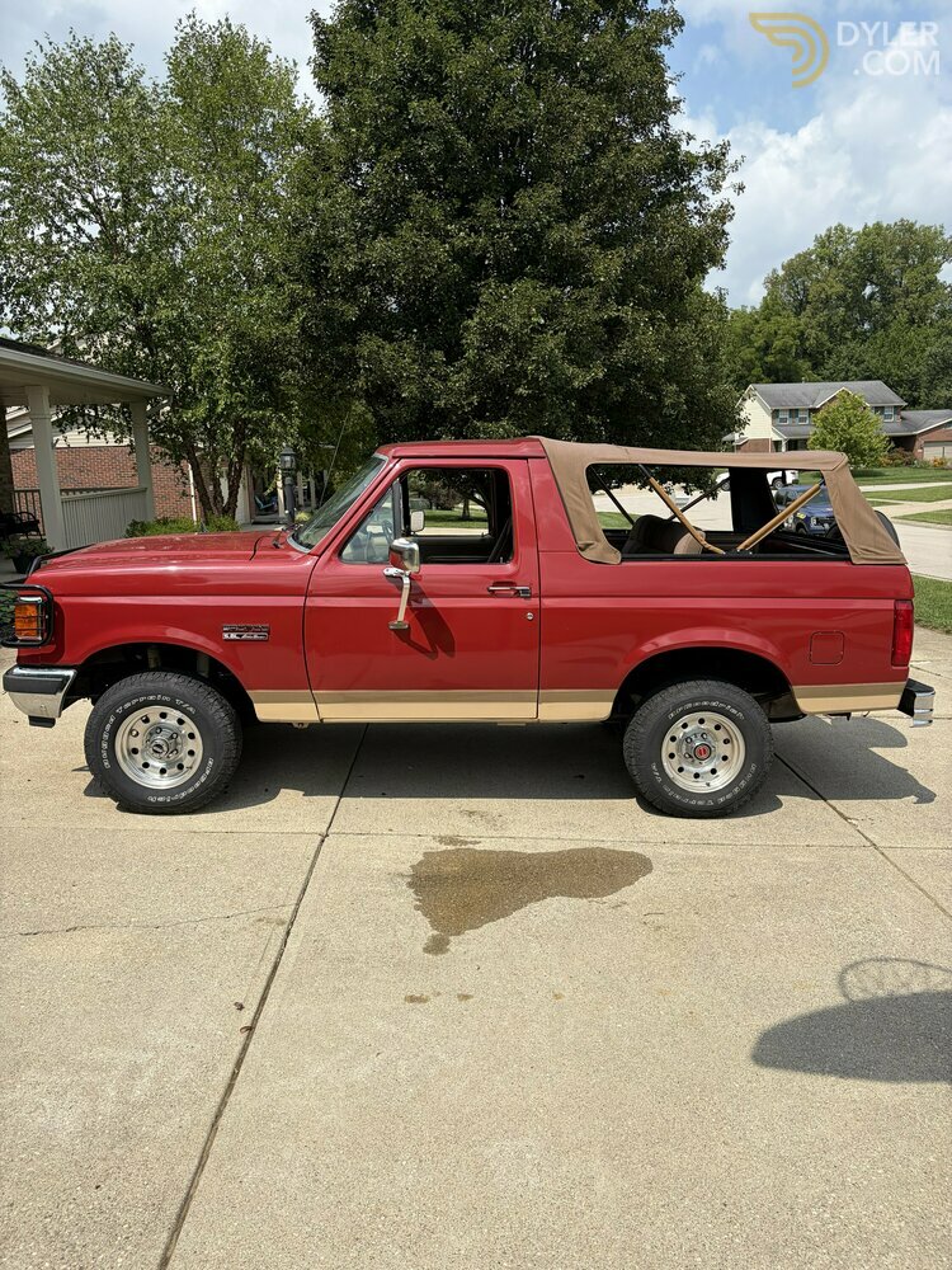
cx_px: 476
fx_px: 953
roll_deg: +1.8
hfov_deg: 53.1
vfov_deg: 67.3
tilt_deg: -9.0
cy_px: 635
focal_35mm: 26
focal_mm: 5.96
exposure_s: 1/3448
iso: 50
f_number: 1.6
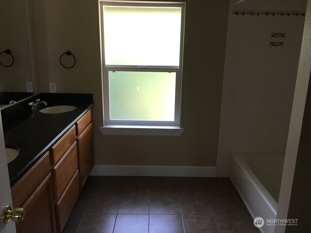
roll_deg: -0.4
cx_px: 156
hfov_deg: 61.7
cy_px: 116
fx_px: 261
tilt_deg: -14.2
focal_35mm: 29
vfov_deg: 48.2
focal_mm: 4.15
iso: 50
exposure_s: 1/33
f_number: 2.2
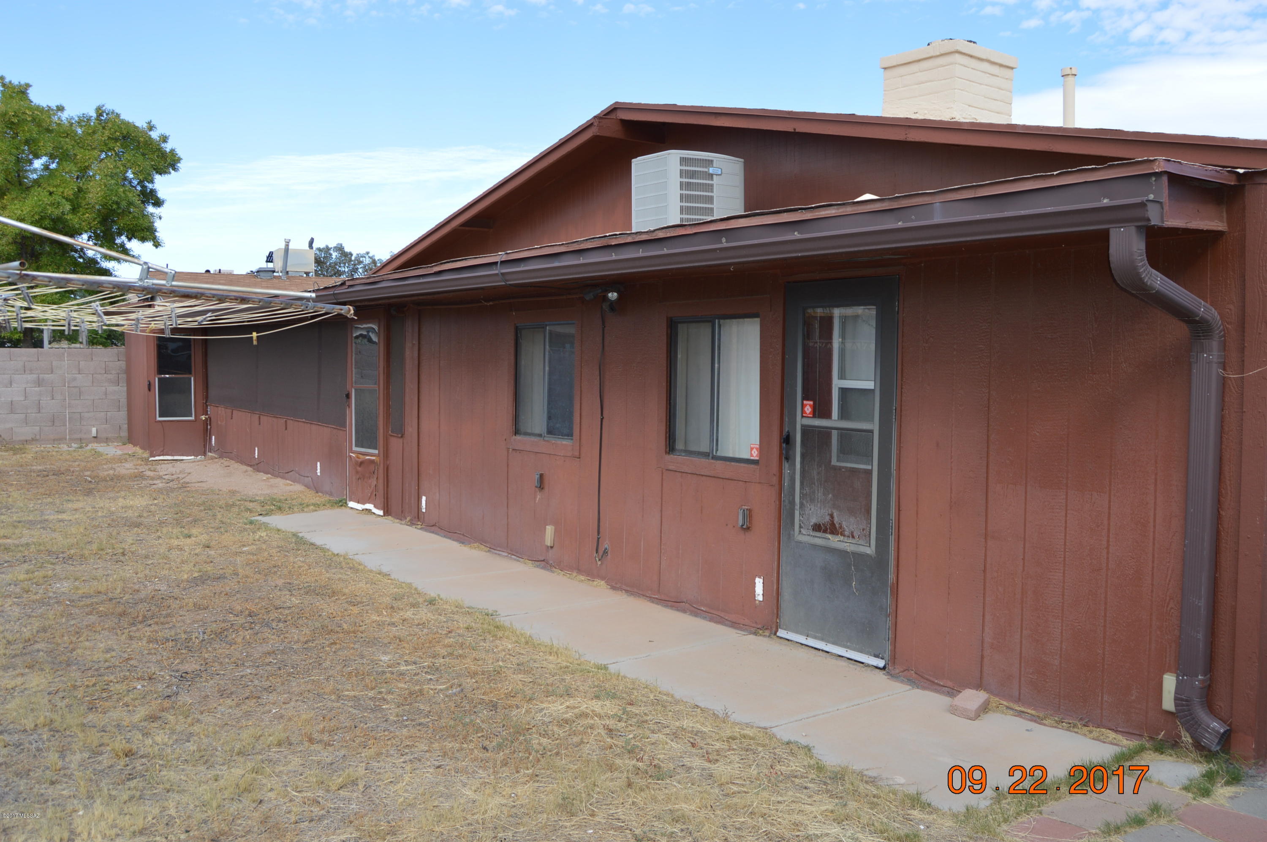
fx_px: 1002
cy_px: 421
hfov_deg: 64.6
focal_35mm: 28
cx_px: 634
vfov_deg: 45.6
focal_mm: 19
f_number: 6.3
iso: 100
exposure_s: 1/200
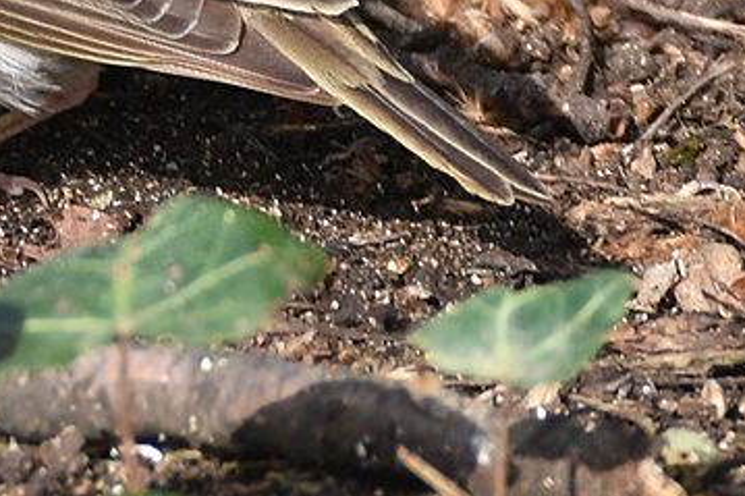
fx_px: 23290
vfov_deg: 1.2
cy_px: -94
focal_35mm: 1126
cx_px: -138
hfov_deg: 1.8
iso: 400
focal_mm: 300
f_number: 6.3
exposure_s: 1/500
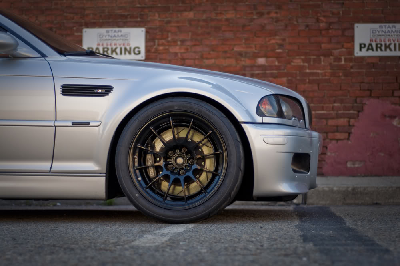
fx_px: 832
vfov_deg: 18.1
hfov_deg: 27.0
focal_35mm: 75
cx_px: 200
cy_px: 133
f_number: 2
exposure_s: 1/4000
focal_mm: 50
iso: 400
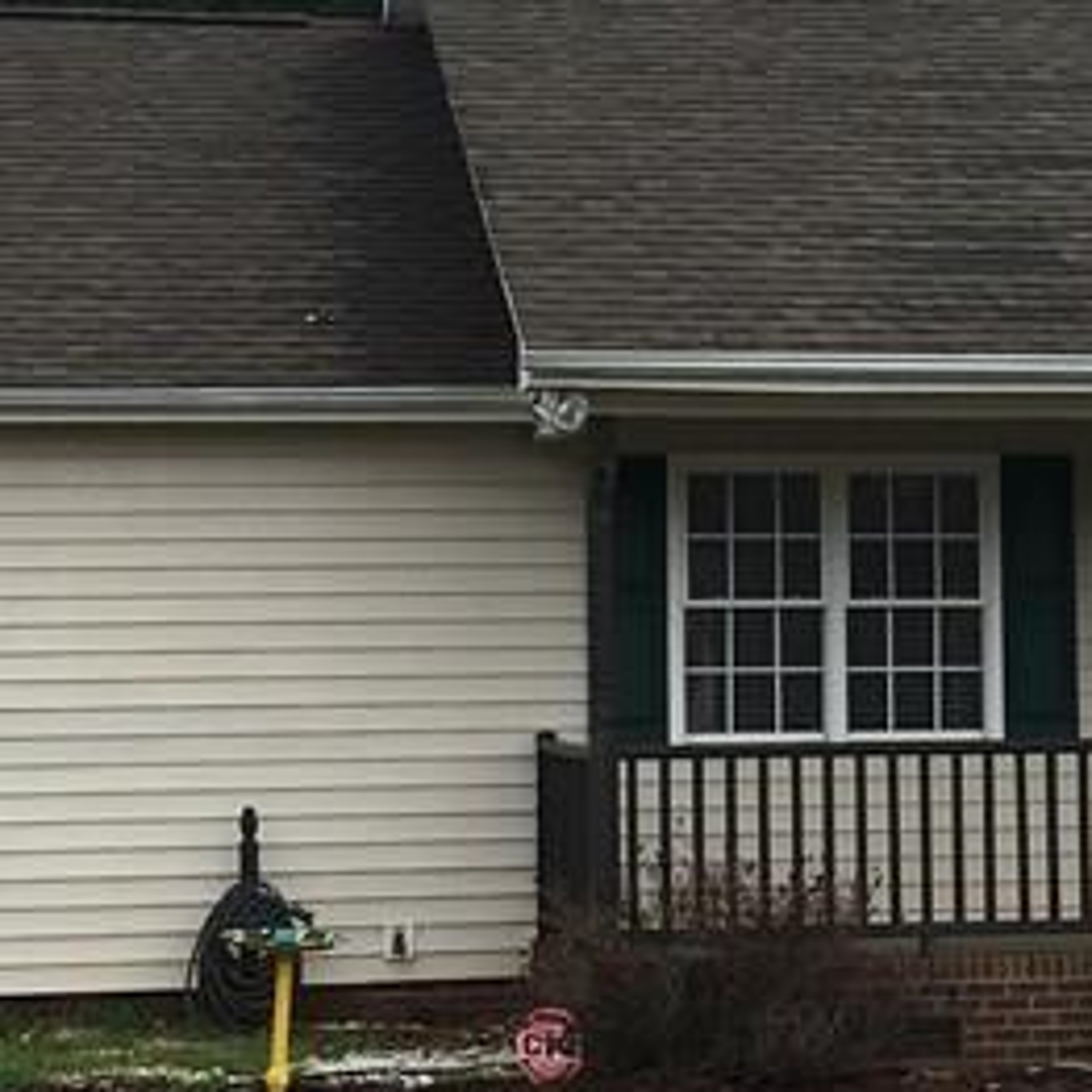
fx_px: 3569
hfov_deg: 17.3
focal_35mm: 100
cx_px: 734
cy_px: 400
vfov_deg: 17.4
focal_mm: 4.15
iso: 25
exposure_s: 1/668
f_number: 2.2
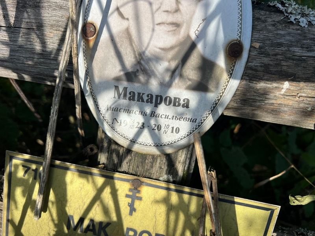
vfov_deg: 53.1
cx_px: 158
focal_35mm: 26
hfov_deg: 67.3
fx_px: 237
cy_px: 118
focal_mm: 5.7
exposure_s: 1/5319
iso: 50
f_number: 1.5
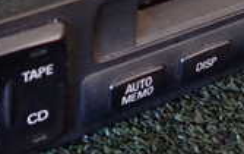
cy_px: -53
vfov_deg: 13.3
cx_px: 102
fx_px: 633
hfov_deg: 21.8
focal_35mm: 95
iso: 200
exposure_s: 1/30
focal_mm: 4.5
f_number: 2
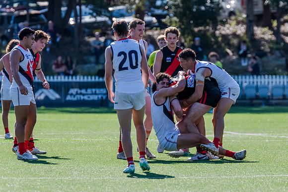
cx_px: 163
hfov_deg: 4.7
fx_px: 3499
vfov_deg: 3.1
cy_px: 94
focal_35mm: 437
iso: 800
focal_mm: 380
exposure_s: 1/1600
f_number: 7.1
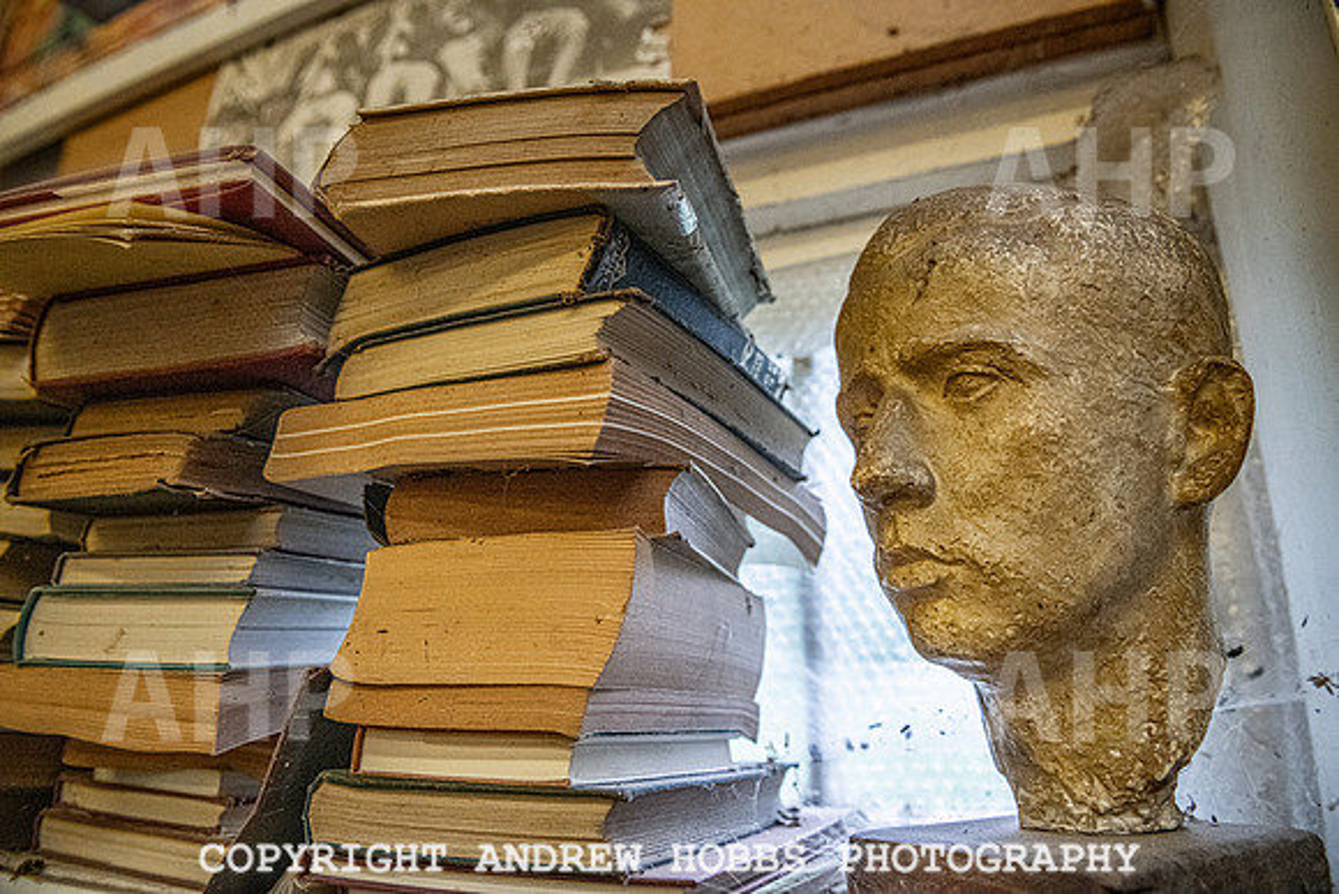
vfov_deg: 53.2
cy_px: 447
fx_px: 893
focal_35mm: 24
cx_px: 670
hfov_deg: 73.7
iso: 2500
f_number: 5
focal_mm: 24
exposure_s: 1/400
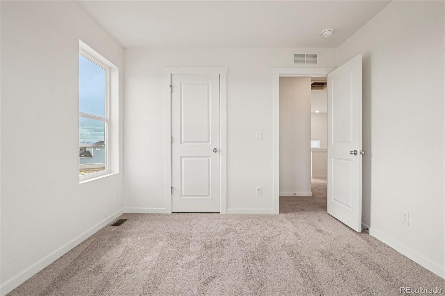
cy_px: 148
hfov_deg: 90.0
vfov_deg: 67.4
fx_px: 222
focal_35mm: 18
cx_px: 222
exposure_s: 1/30
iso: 100
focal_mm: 12
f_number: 8
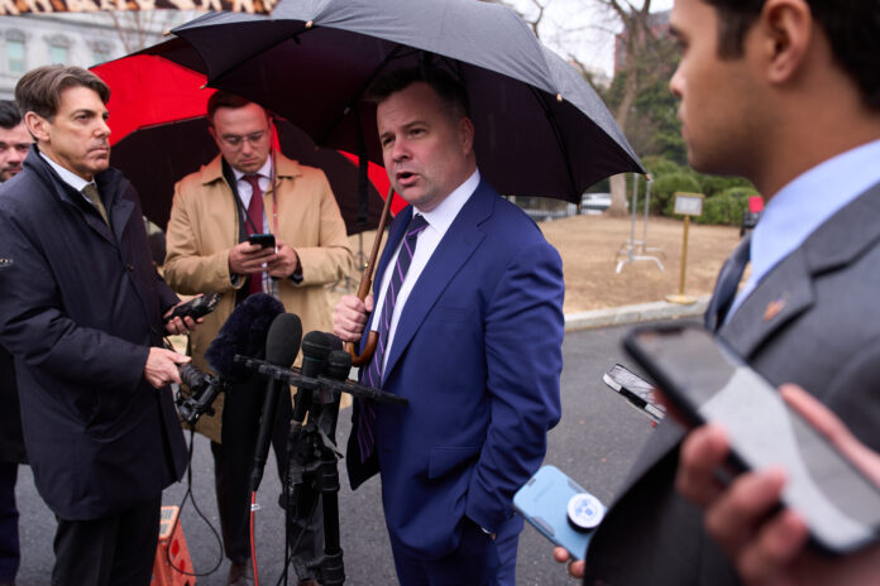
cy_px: 293
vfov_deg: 46.4
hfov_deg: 65.5
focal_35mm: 28
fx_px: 684
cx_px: 440
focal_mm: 28
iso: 125
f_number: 2.8
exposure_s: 1/160
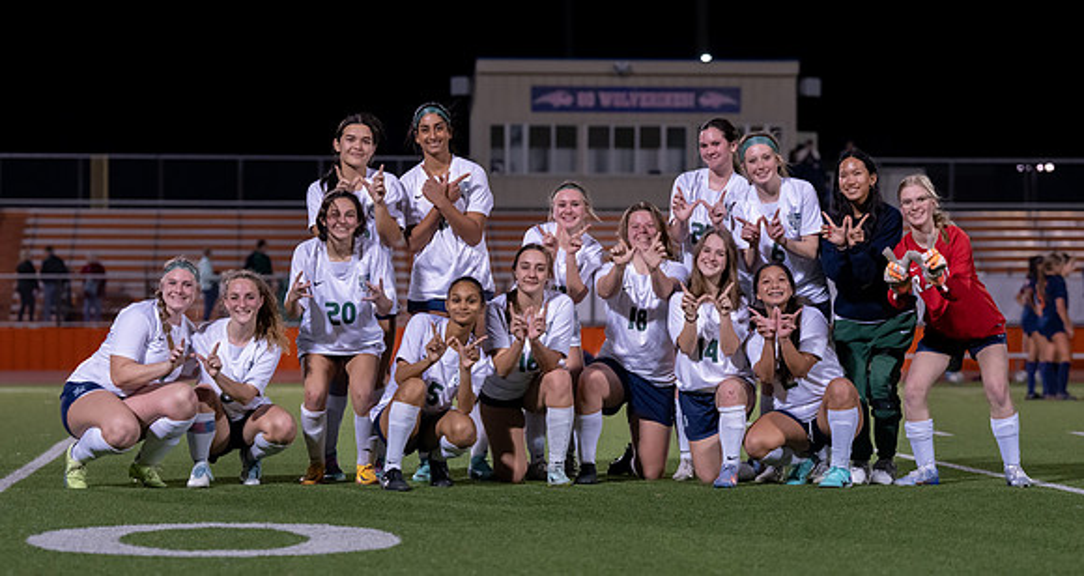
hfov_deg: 18.2
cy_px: 320
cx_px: 544
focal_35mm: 119
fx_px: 3382
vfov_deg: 9.7
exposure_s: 1/320
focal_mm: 109
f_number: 3.5
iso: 3200
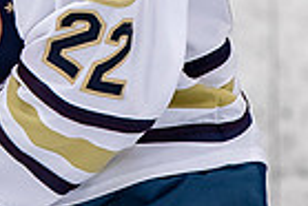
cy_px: -280
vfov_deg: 0.9
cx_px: 27
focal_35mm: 1597
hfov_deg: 1.3
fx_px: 13677
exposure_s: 1/800
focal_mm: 185
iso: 800
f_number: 3.2
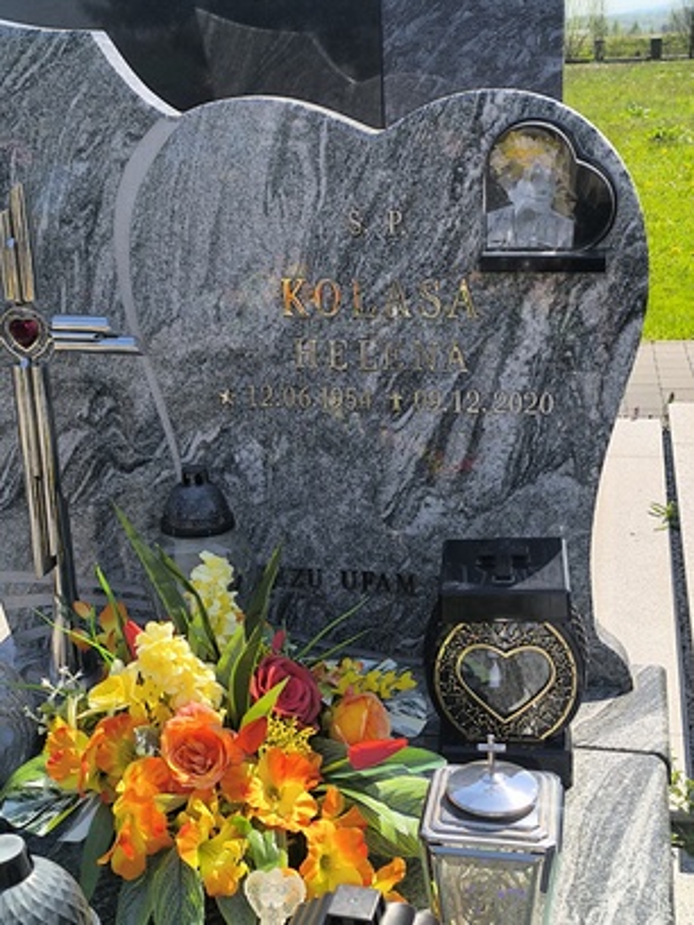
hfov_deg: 31.5
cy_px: 462
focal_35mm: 46
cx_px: 347
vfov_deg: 41.2
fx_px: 1230
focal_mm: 6.14
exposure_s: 1/921
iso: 50
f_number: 1.65
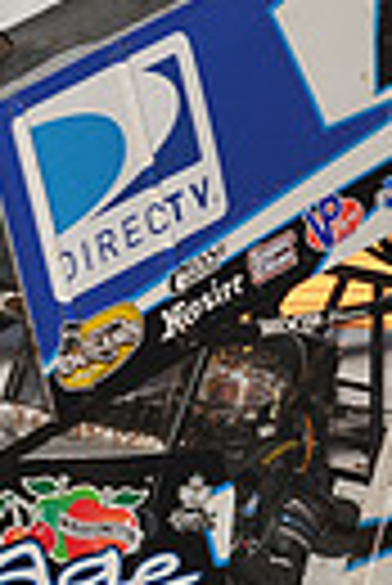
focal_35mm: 535
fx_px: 8714
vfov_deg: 3.8
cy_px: 360
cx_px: 189
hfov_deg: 2.6
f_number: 6.3
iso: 640
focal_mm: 120
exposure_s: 1/320
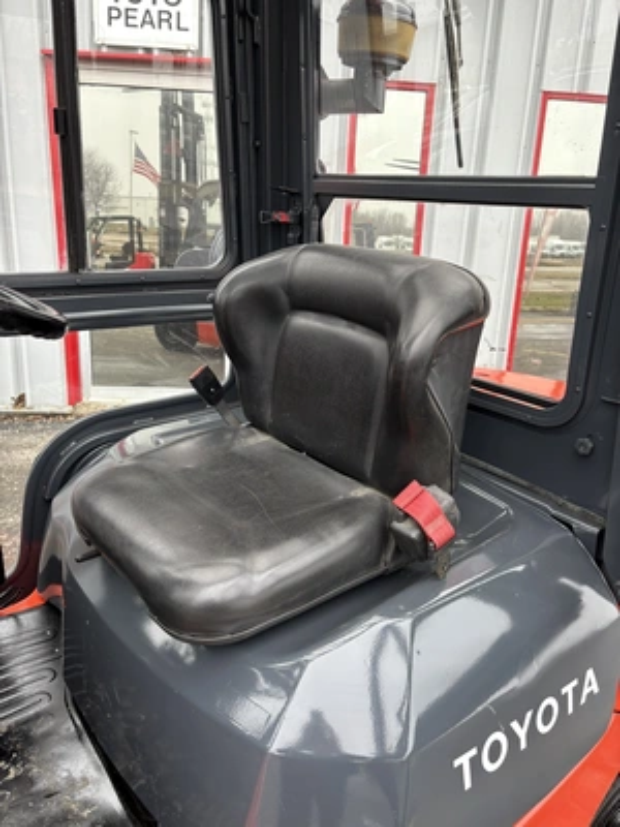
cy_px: 414
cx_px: 310
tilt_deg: -15.1
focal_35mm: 26
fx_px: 621
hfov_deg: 53.1
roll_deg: -2.7
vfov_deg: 67.3
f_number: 1.6
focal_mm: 5.96
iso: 40
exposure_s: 1/153
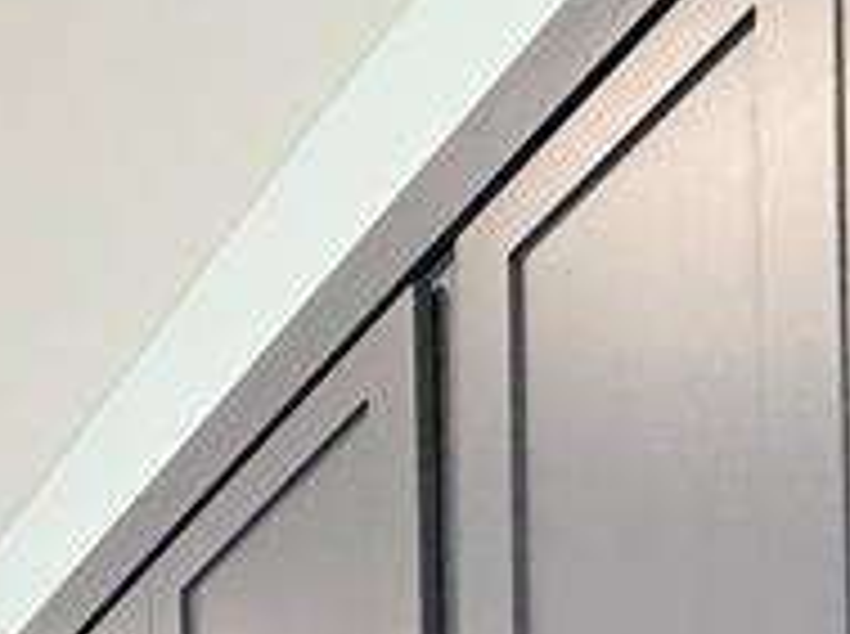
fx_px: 1863
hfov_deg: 19.3
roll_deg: +1.1
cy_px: 1605
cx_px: -688
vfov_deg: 13.2
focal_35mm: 76
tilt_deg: -0.1
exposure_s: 1/60
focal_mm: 2.22
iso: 320
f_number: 2.2
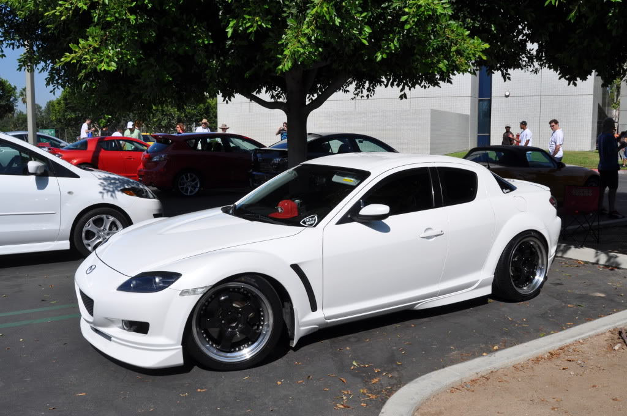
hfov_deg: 57.3
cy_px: 208
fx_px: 574
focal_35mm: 33
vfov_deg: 39.9
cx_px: 314
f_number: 11
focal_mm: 22
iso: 200
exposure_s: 1/500
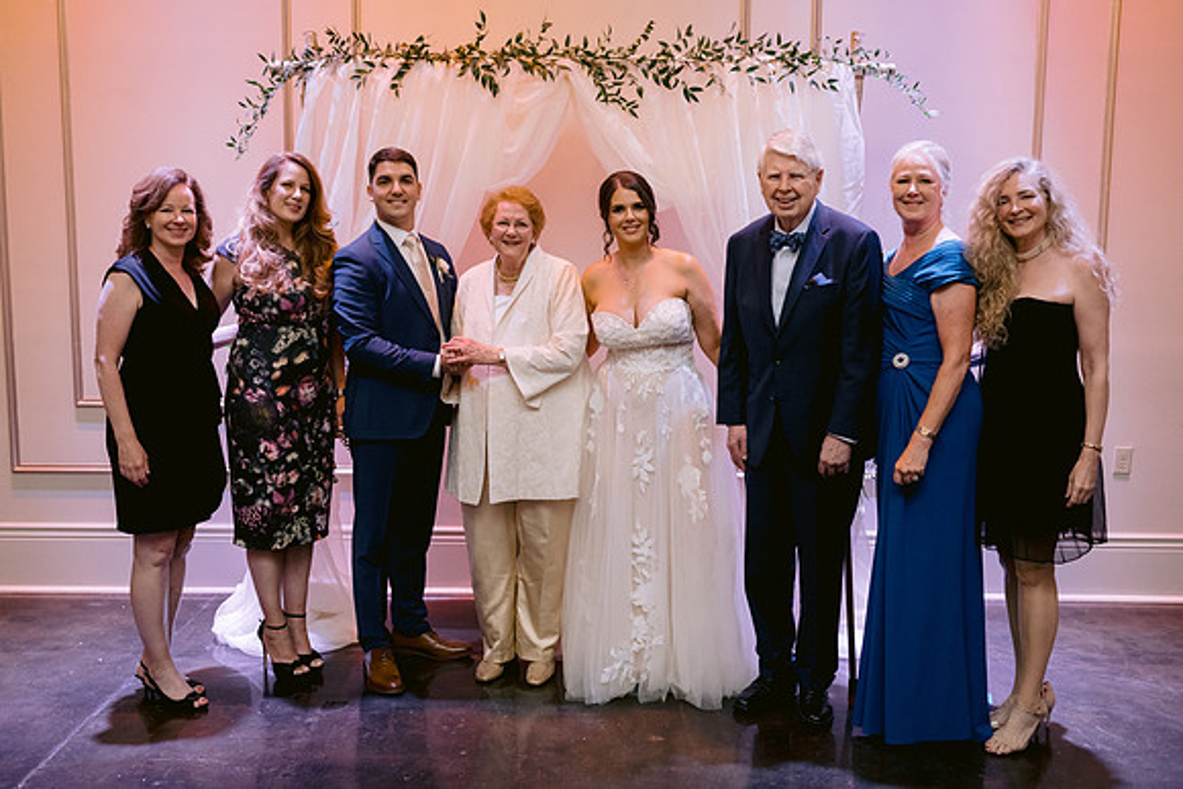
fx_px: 1224
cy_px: 372
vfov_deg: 35.7
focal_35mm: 37
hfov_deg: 51.6
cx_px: 570
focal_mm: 35
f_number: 2.2
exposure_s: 1/125
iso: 1250
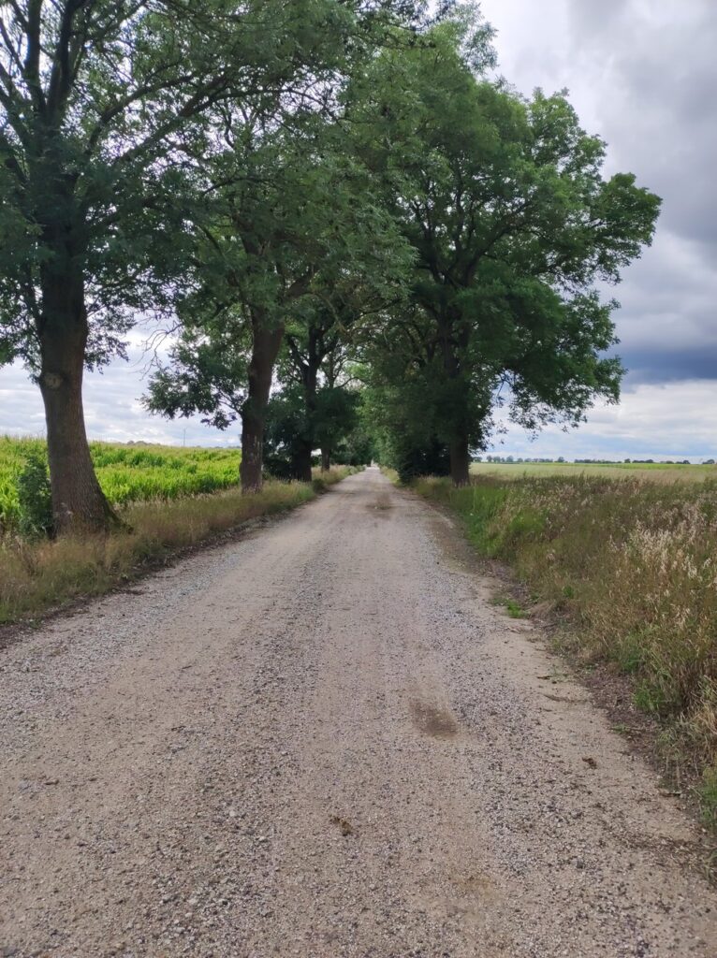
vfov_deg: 69.4
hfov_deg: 54.8
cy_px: 479
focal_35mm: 25
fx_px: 692
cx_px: 358
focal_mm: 4.7
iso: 50
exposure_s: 1/567
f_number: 1.79
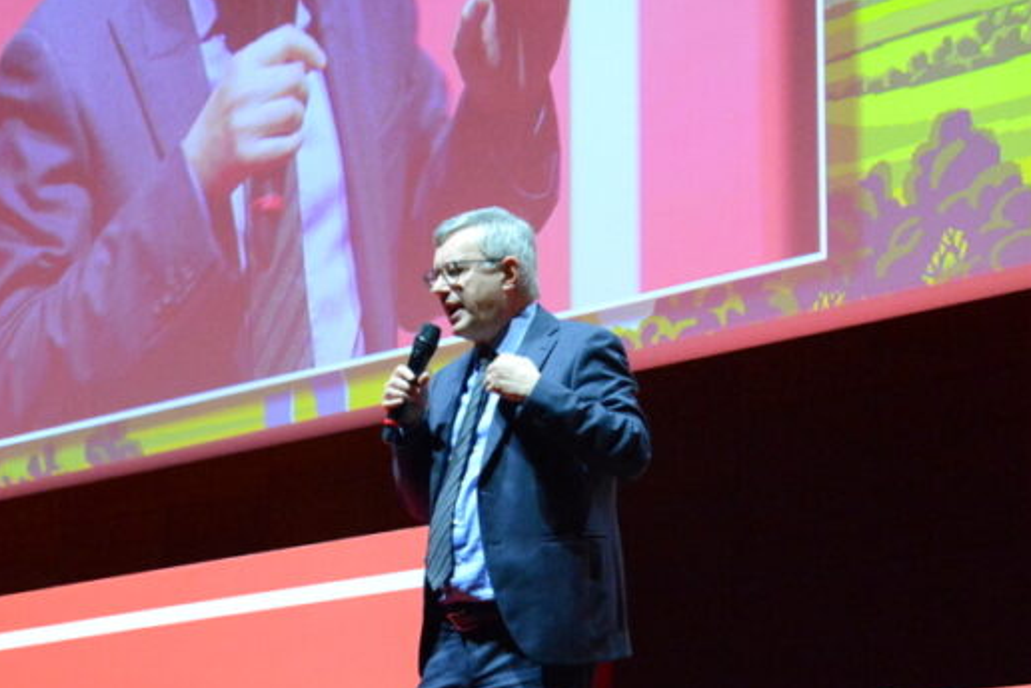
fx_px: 3408
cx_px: 653
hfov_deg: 17.2
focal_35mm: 119
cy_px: 423
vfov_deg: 11.5
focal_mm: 40
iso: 4000
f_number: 6.3
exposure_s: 1/125
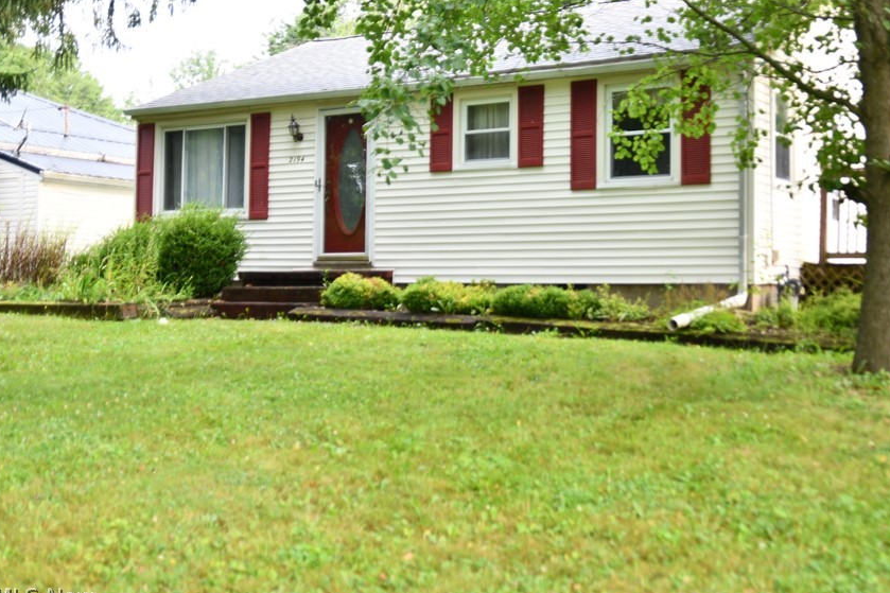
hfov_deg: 44.1
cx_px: 563
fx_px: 1087
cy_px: 229
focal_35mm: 44
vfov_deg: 30.4
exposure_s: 1/160
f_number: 3.5
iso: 250
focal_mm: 23
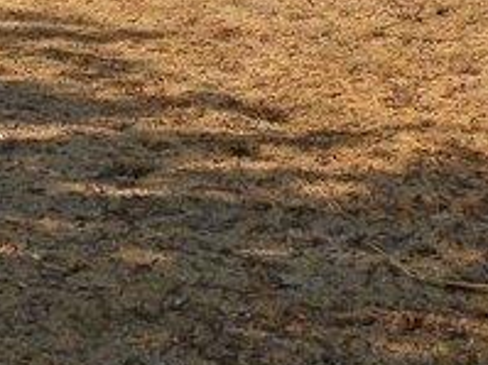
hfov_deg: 21.9
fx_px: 1226
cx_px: 32
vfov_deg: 15.6
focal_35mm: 87
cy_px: -189
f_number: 5.6
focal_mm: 4.7
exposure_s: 1/217
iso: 64
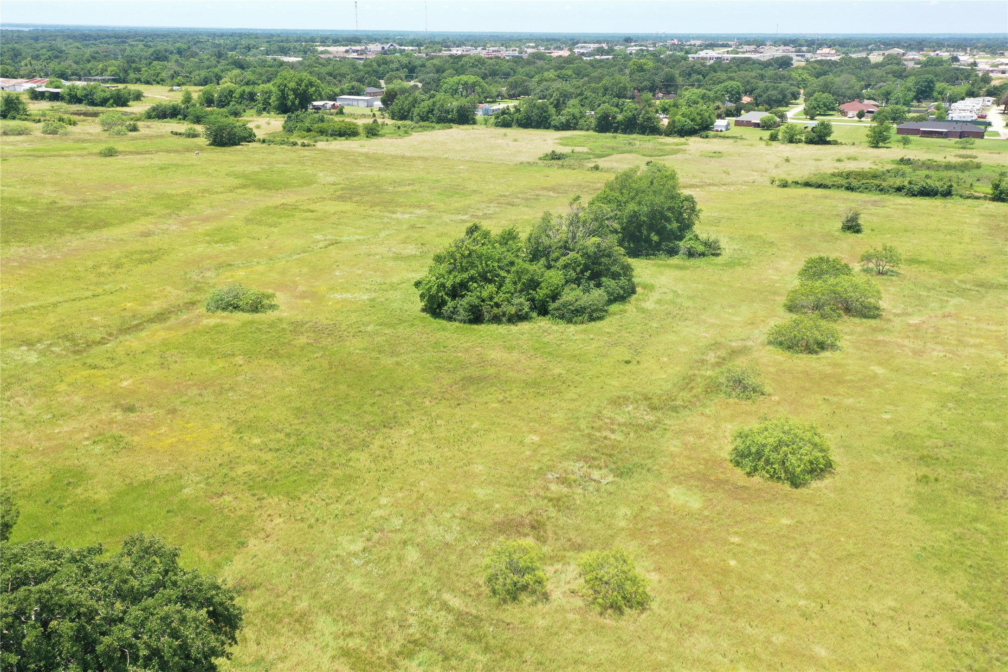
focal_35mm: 28
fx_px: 784
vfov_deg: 46.4
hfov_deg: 65.5
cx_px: 504
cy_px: 336
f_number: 5
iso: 100
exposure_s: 1/240
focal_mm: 10.26
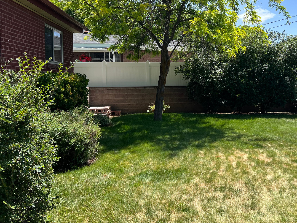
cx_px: 202
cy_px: 92
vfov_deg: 35.0
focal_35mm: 41
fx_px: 352
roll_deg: +0.7
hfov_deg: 45.0
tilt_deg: -2.8
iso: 50
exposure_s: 1/2208
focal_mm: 5.7
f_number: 1.5
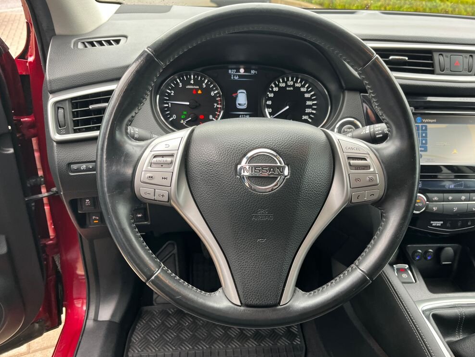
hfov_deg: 65.3
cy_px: 177
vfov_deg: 51.4
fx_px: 371
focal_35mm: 27
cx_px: 238
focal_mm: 5.1
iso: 125
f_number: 1.6
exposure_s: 1/121
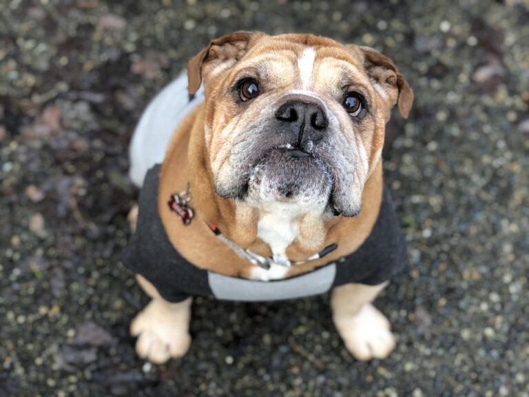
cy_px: 198
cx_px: 264
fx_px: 871
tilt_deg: -59.4
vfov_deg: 25.7
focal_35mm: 57
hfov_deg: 33.8
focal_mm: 6.6
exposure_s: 1/60
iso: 40
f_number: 2.8
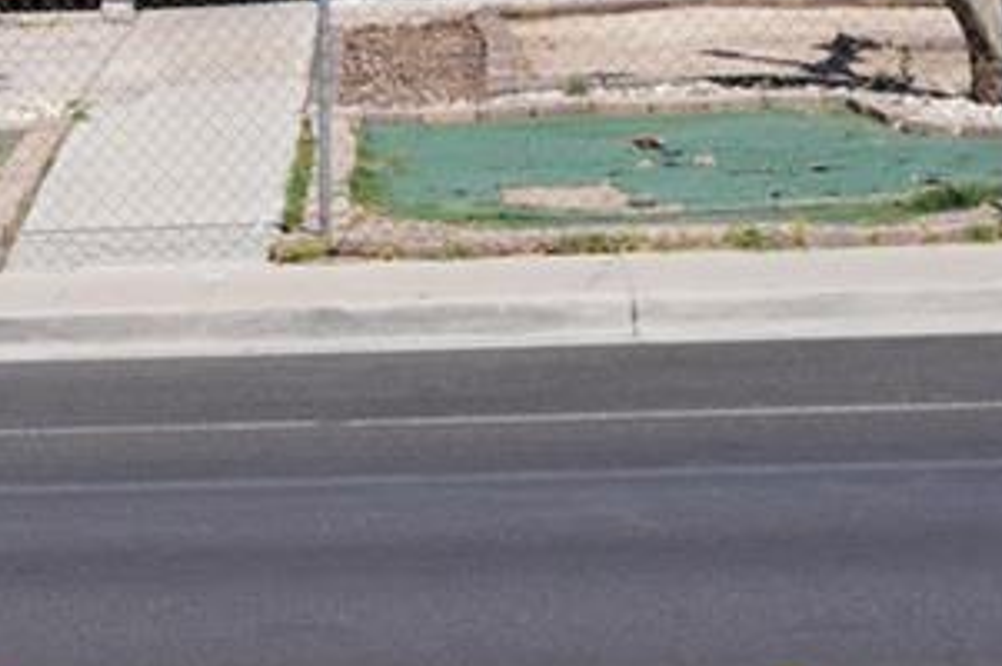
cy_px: 343
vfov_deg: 9.6
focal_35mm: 143
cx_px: -33
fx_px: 3976
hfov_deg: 14.1
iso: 100
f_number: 5.6
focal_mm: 28
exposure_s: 1/800
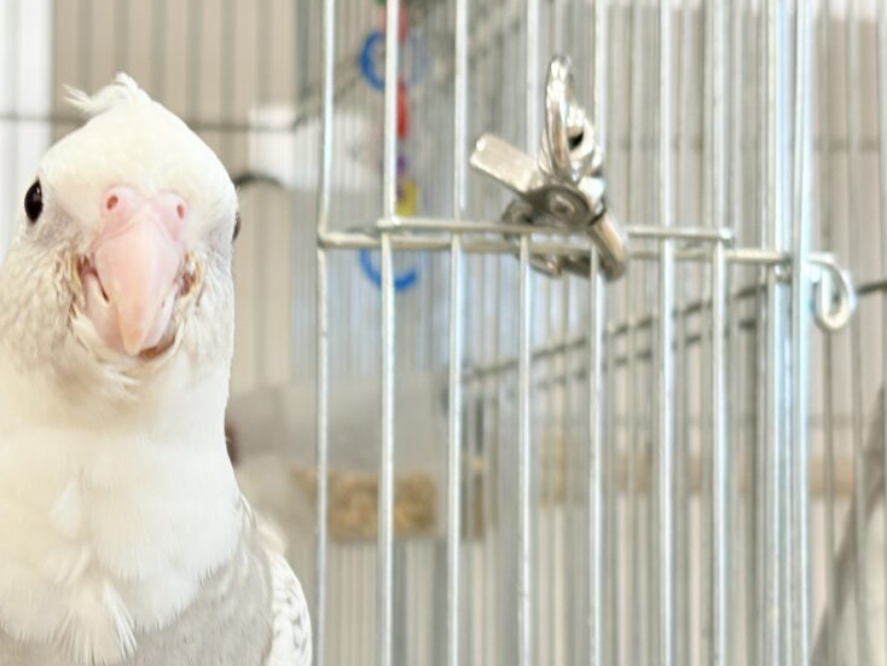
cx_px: 174
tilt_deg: +3.3
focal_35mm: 85
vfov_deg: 17.3
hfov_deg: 22.7
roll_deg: +1.0
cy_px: 493
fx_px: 2179
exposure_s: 1/50
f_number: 1.6
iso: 80
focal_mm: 5.96
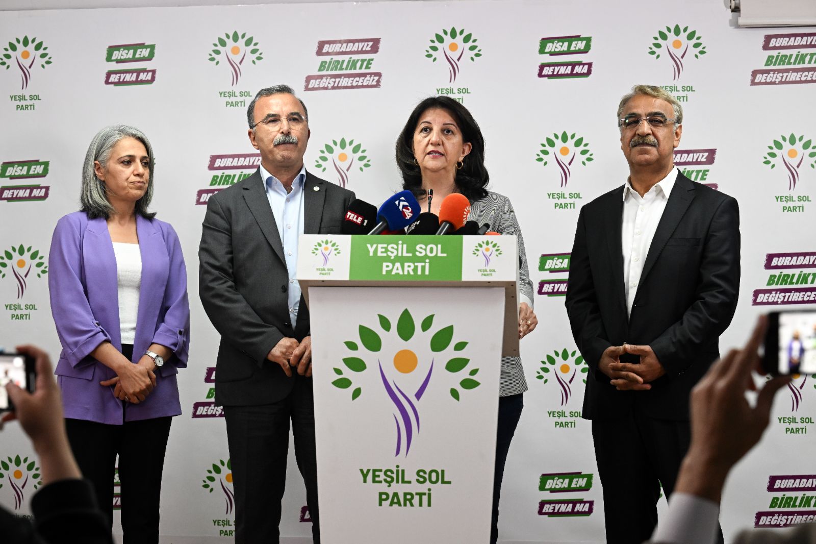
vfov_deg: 19.4
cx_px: 408
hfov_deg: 28.8
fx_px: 1586
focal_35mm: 70
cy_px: 272
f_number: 5
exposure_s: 1/250
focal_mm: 70
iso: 1600
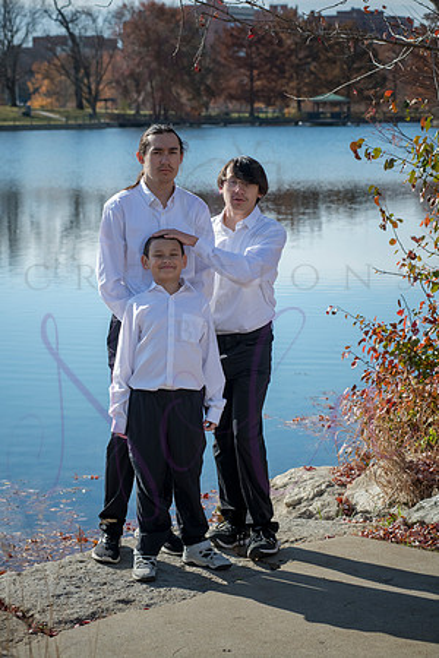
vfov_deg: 23.6
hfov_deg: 15.9
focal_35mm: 86
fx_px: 1573
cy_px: 329
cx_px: 220
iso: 400
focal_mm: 86
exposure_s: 1/800
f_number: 7.1
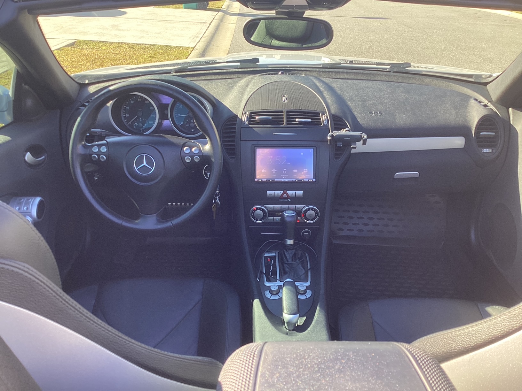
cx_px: 261
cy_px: 196
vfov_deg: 45.4
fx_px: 467
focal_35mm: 31
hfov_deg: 58.4
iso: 40
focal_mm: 3.3
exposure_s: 1/120
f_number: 2.4
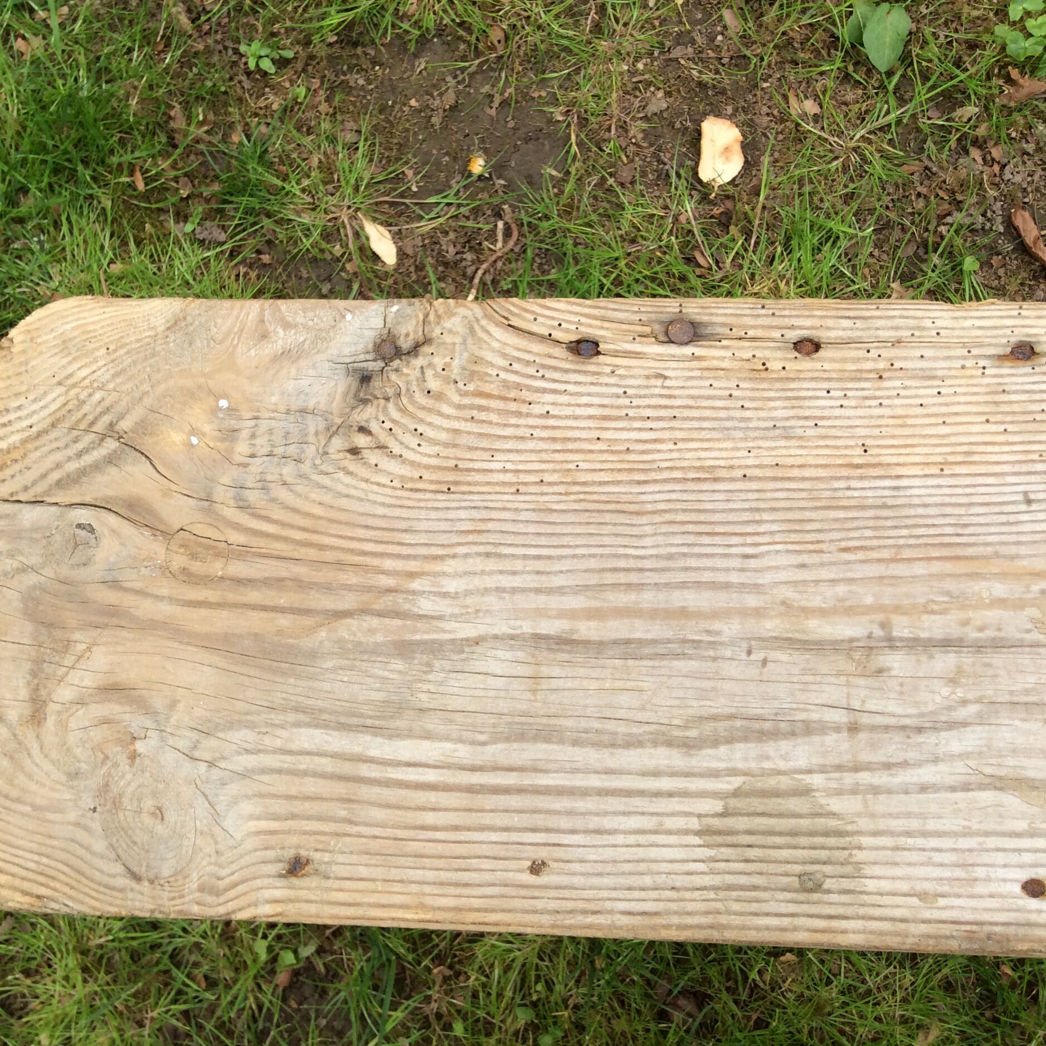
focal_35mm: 39
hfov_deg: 42.6
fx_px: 1333
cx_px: 401
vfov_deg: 42.8
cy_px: 519
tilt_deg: -76.3
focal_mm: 3.3
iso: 32
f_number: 2.4
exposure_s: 1/329
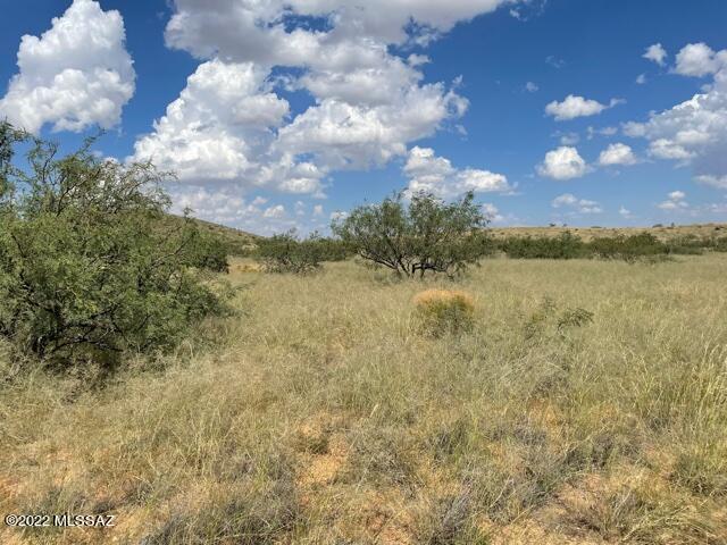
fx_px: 546
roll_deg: +2.5
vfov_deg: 53.1
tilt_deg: -3.0
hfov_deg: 67.3
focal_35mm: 26
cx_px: 364
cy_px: 272
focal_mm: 4.2
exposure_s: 1/7813
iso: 32
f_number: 1.6
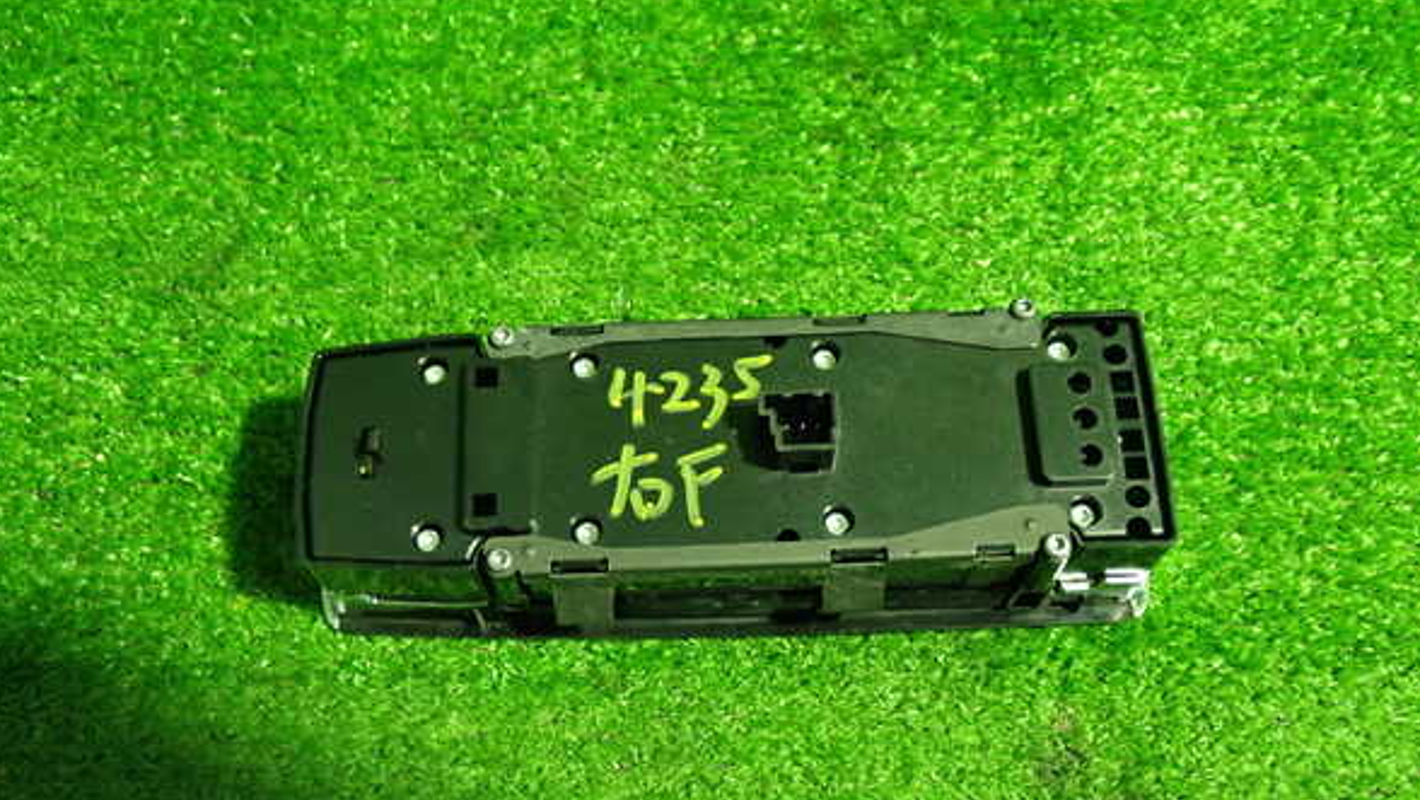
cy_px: 457
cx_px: 710
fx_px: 1506
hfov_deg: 50.5
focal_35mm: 40
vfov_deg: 29.7
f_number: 2.5
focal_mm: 6.37
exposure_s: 1/40
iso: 640
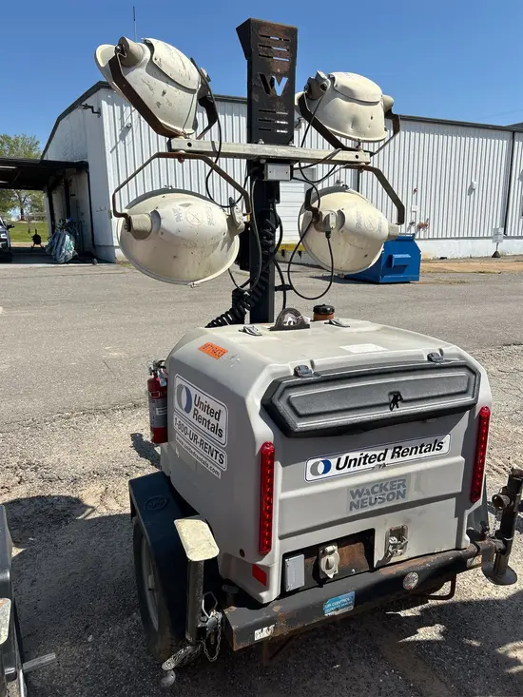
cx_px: 262
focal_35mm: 26
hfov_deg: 53.1
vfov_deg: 67.3
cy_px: 348
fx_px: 524
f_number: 1.5
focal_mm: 5.7
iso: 50
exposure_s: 1/5076
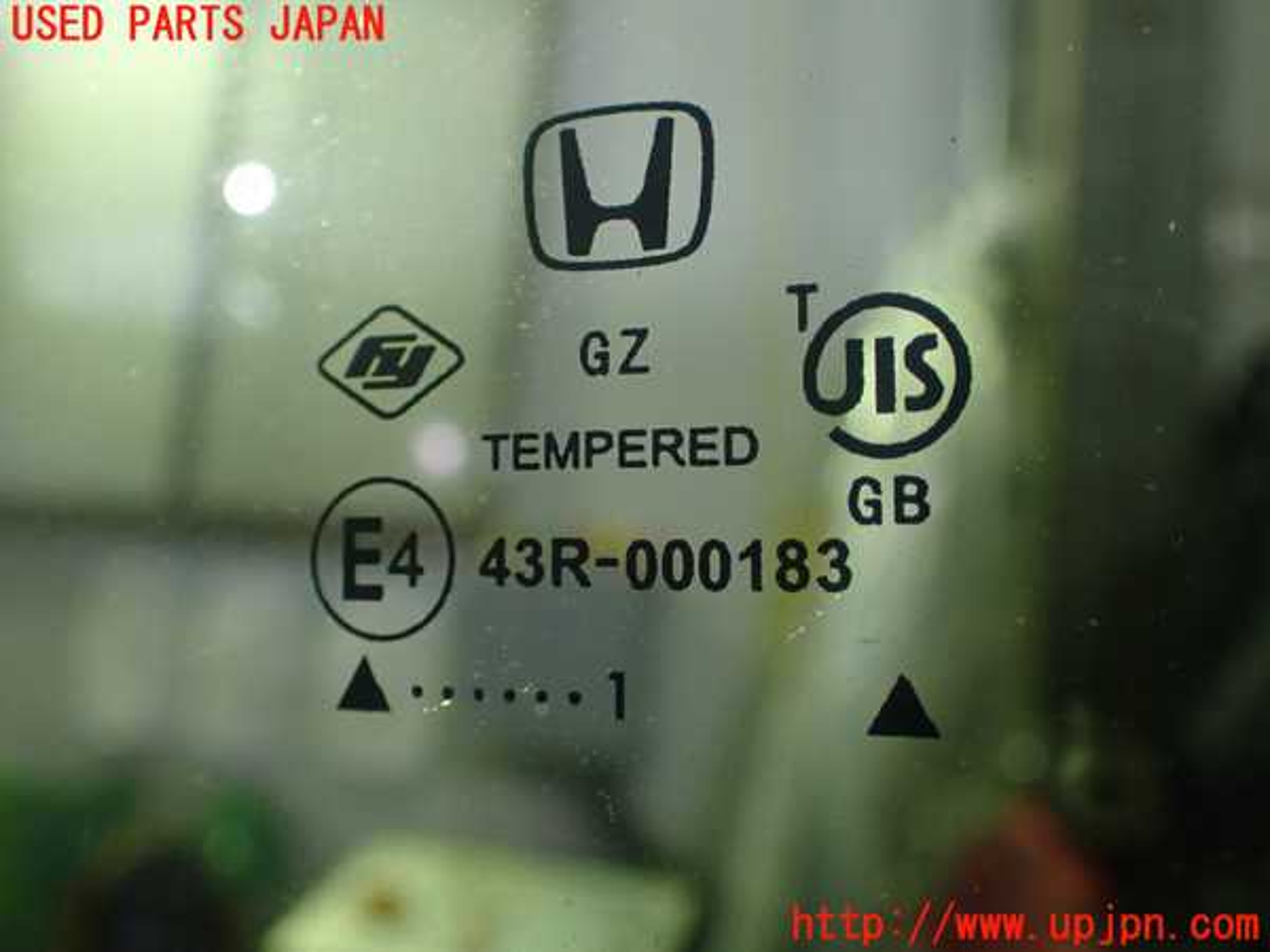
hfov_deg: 51.4
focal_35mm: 36
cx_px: 635
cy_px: 476
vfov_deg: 39.7
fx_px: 1321
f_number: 2.5
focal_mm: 6.37
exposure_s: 1/40
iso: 400
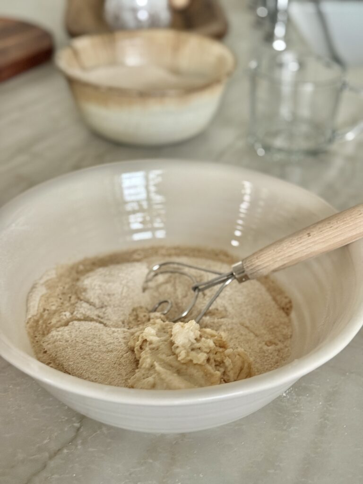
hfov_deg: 30.3
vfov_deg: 39.7
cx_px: 182
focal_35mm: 48
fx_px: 671
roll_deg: -1.1
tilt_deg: -34.1
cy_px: 242
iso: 500
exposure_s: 1/30
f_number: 1.78
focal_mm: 6.76
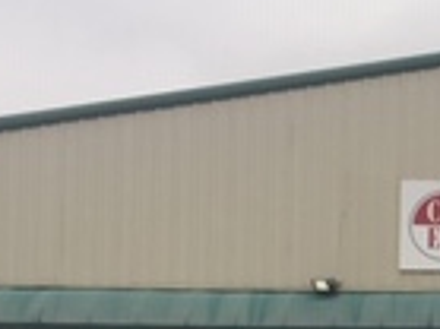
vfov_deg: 10.9
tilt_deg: +4.5
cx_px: 611
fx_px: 1702
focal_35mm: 134
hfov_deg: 14.0
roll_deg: -0.7
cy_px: 373
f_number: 2.2
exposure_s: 1/232
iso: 25
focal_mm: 4.15
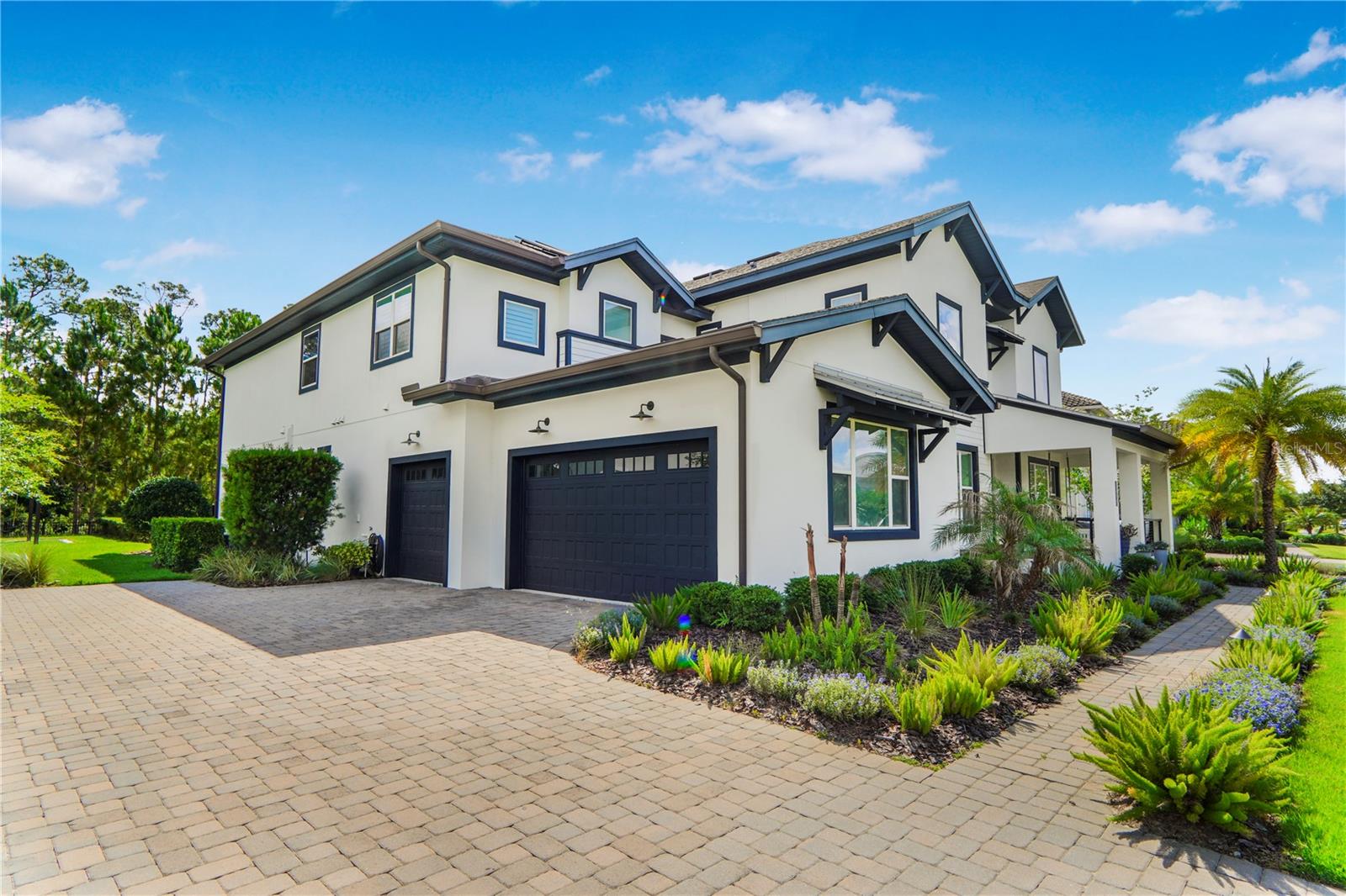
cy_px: 448
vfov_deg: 67.4
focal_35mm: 18
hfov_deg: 90.0
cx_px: 673
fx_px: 673
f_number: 6.3
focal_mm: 12
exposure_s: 1/320
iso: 100
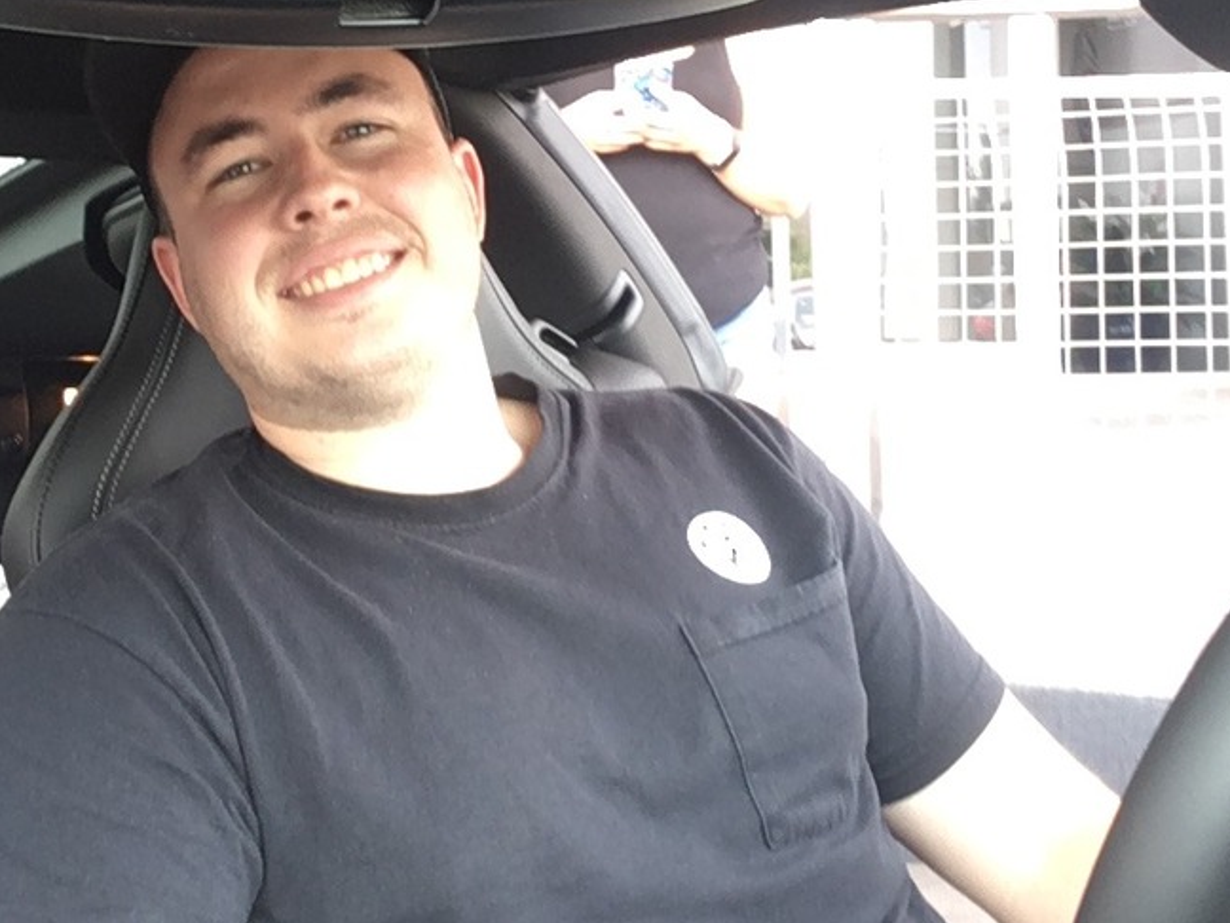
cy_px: 224
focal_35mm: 49
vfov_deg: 29.2
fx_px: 1741
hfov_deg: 38.8
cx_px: 512
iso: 50
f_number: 2.4
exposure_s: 1/40
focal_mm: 2.15
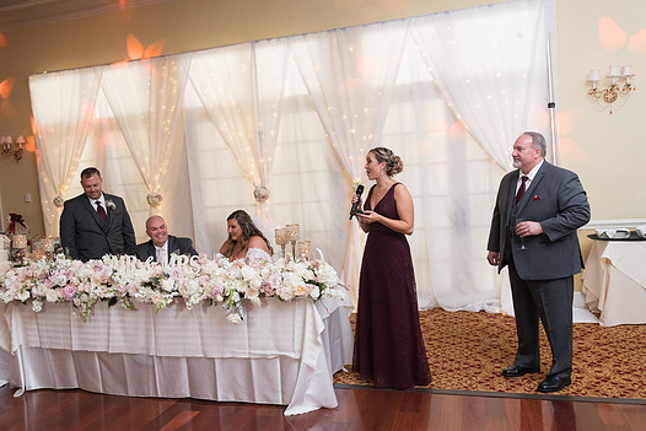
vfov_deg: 41.1
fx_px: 574
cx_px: 301
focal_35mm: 32
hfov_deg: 58.6
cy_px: 224
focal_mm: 29
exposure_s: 1/125
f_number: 5
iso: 1600
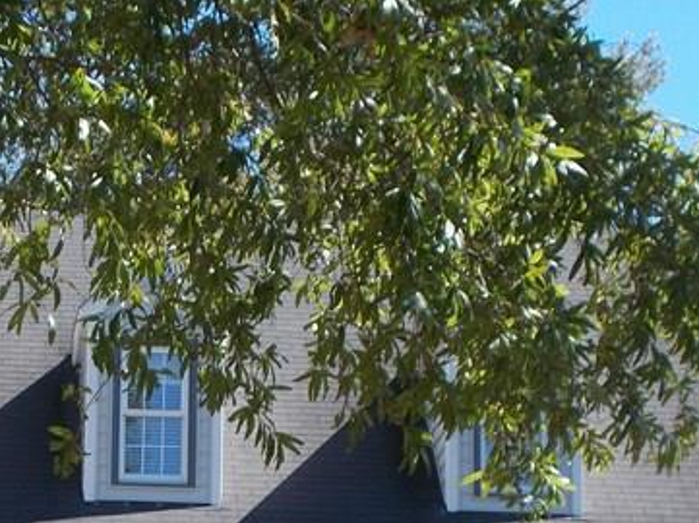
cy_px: 618
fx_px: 2865
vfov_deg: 10.3
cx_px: 29
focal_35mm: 142
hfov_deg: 13.7
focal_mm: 9
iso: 80
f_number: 4.5
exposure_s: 1/250
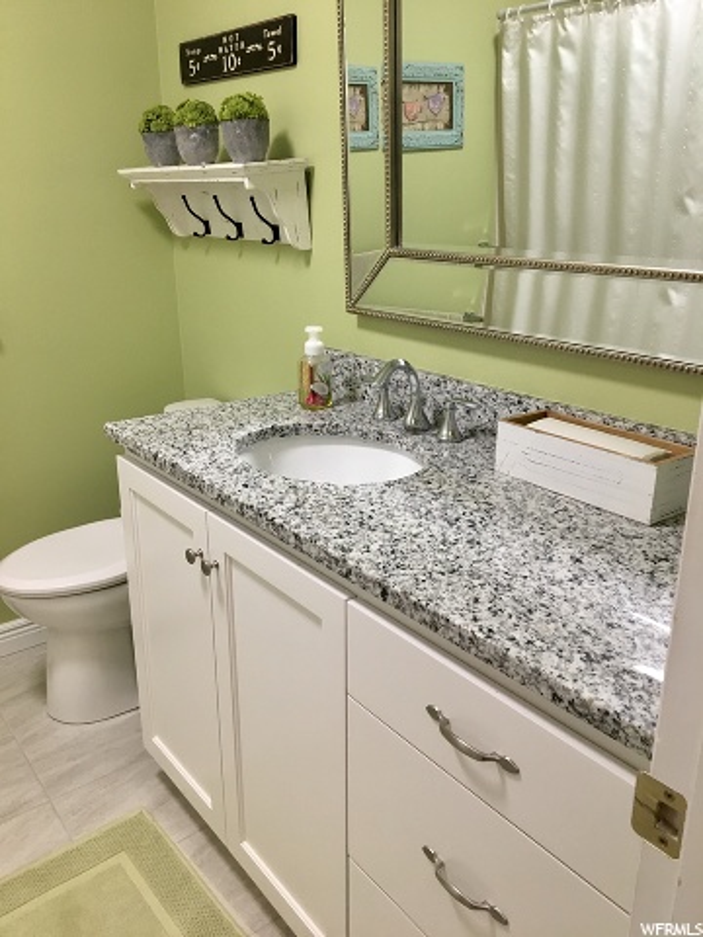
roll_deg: +2.3
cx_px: 352
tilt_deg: -19.4
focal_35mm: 29
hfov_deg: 48.2
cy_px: 468
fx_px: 785
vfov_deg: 61.7
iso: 100
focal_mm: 4.15
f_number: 2.2
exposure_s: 1/30
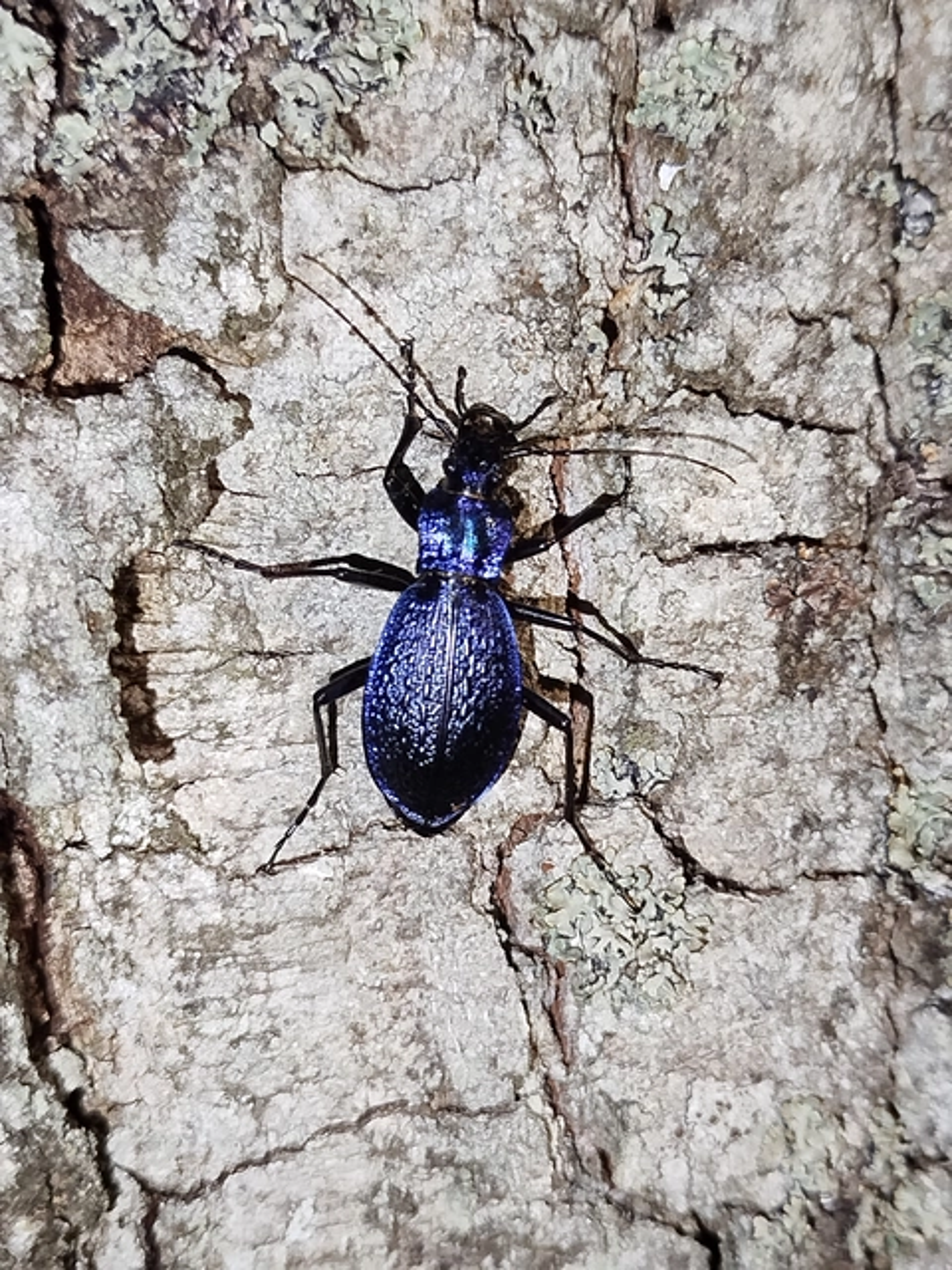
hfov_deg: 30.3
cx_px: 476
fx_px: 1760
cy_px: 635
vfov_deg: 39.7
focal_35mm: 48
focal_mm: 5.31
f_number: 1.7
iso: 160
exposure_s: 1/33
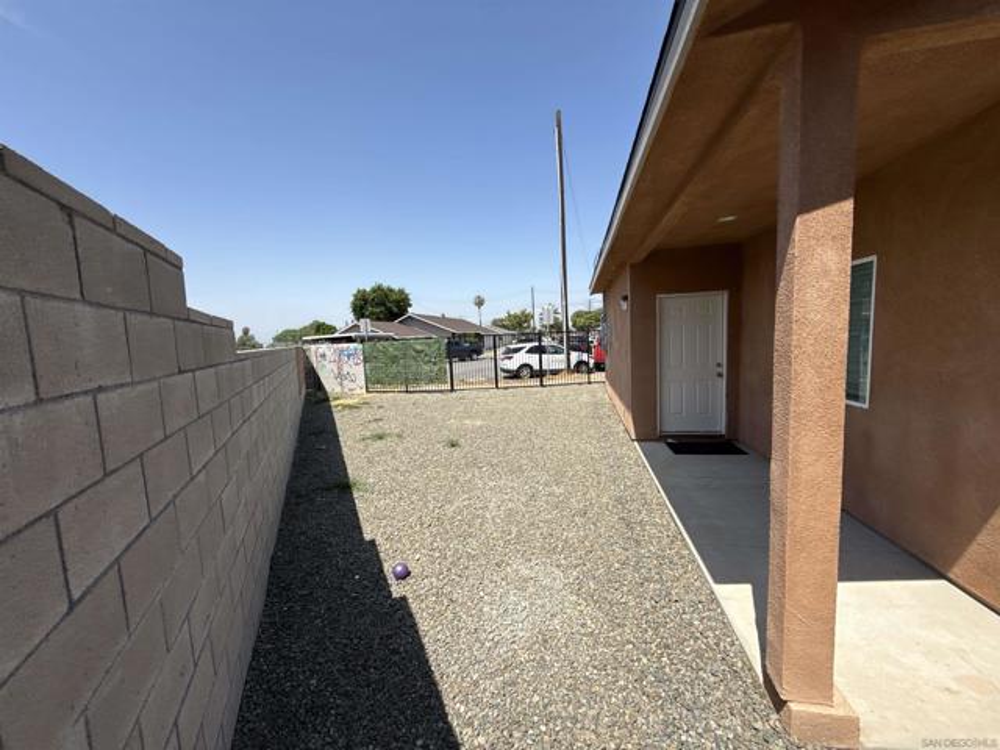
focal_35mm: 14
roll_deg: +1.8
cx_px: 500
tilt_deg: -5.4
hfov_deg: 102.1
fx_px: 404
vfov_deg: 85.7
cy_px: 375
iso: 50
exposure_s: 1/2506
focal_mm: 2.22
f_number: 2.2
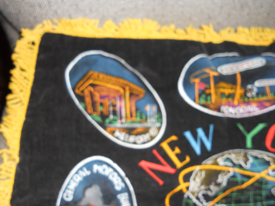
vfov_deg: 44.2
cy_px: 103
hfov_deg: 56.8
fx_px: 254
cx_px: 138
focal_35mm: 32
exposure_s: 1/25
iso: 200
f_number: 8.8
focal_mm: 5.8
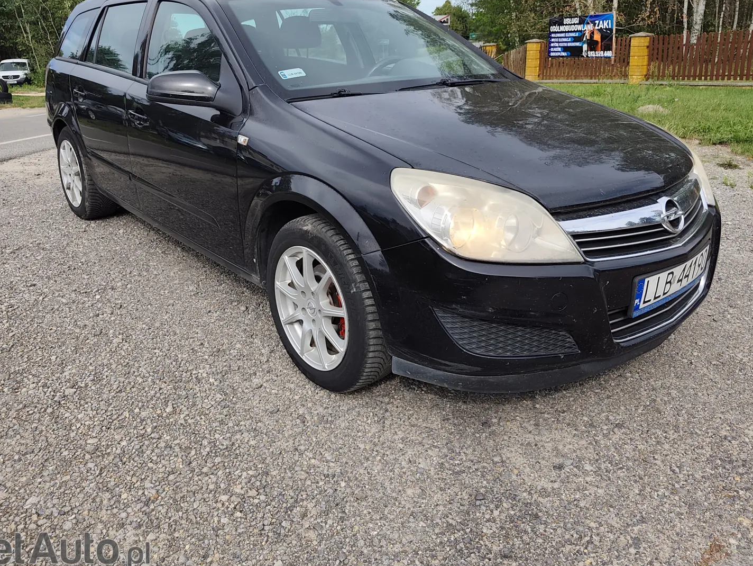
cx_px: 374
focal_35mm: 28
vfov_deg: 49.5
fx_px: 609
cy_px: 231
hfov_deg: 63.4
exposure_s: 1/405
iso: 50
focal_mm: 6.07
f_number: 1.7
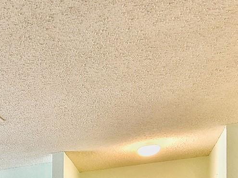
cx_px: -85
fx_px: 289
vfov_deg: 27.1
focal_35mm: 42
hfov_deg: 31.8
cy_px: 248
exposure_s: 1/40
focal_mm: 2.2
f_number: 2.2
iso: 320
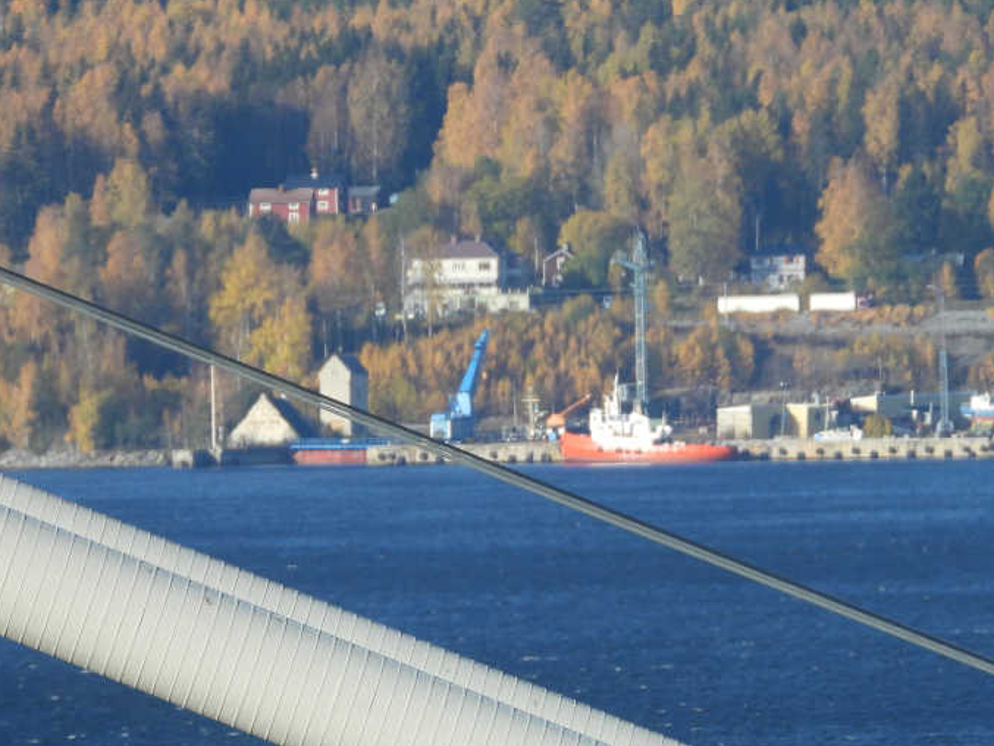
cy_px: 573
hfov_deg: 1.7
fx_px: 32655
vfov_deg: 1.3
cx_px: 612
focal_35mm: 1137
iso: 100
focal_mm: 126
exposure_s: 1/320
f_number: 5
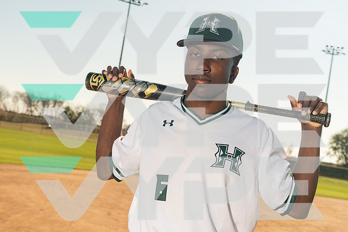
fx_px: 445
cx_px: 174
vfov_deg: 29.3
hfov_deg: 42.7
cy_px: 116
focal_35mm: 46
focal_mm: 46
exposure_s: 1/200
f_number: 7.1
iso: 500
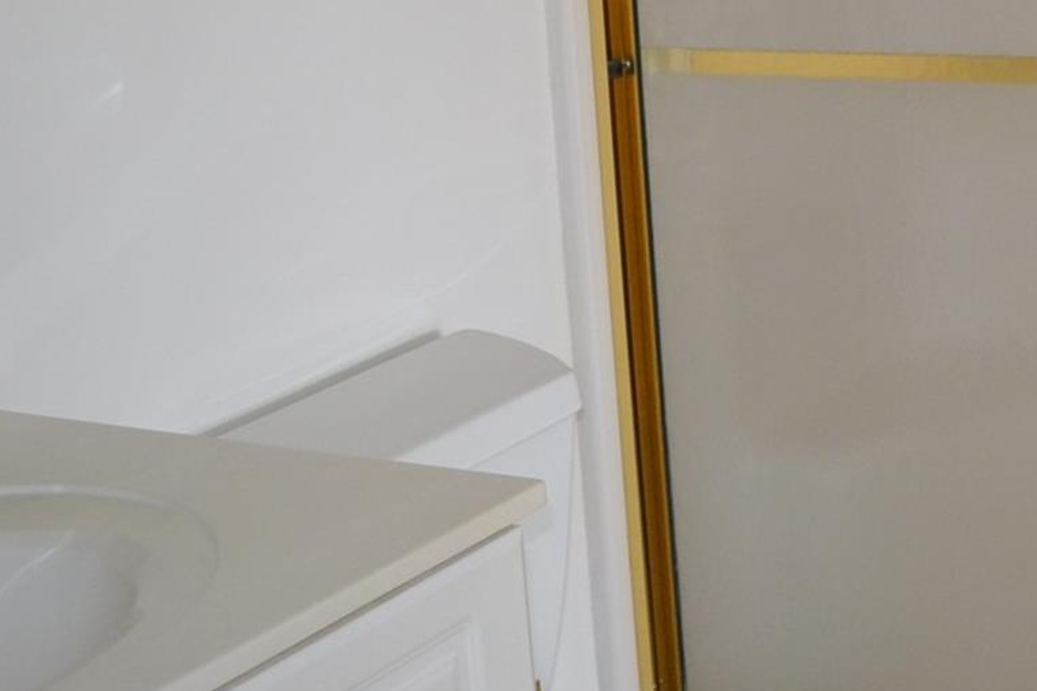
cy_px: -40
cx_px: 1037
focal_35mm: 81
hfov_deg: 24.0
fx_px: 2333
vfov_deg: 16.4
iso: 800
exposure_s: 1/60
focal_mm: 20
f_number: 3.8
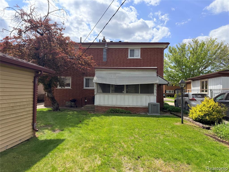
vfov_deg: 56.8
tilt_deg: +1.3
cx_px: 114
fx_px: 159
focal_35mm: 24
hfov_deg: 71.6
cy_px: 86
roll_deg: -1.0
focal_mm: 6.76
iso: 100
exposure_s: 1/7353
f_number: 1.78
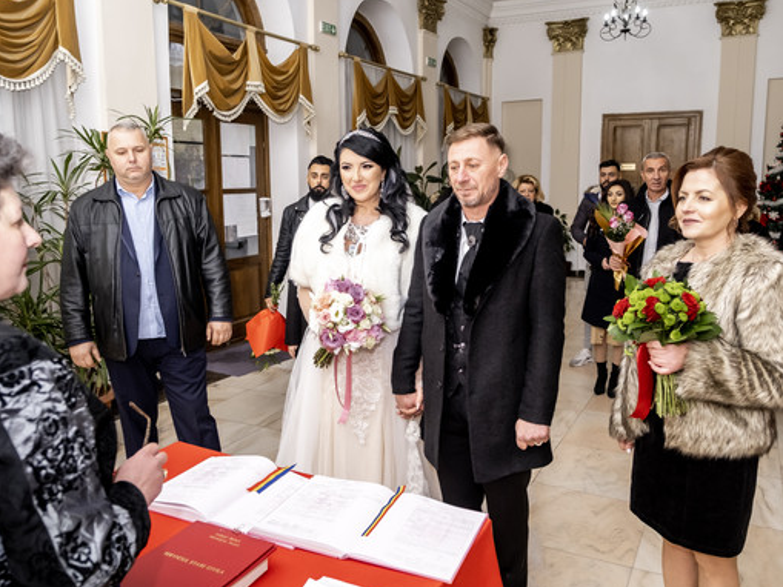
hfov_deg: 61.6
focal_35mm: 29
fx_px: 656
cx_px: 403
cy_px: 273
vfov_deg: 48.2
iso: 1000
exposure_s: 1/160
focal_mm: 16
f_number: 2.8
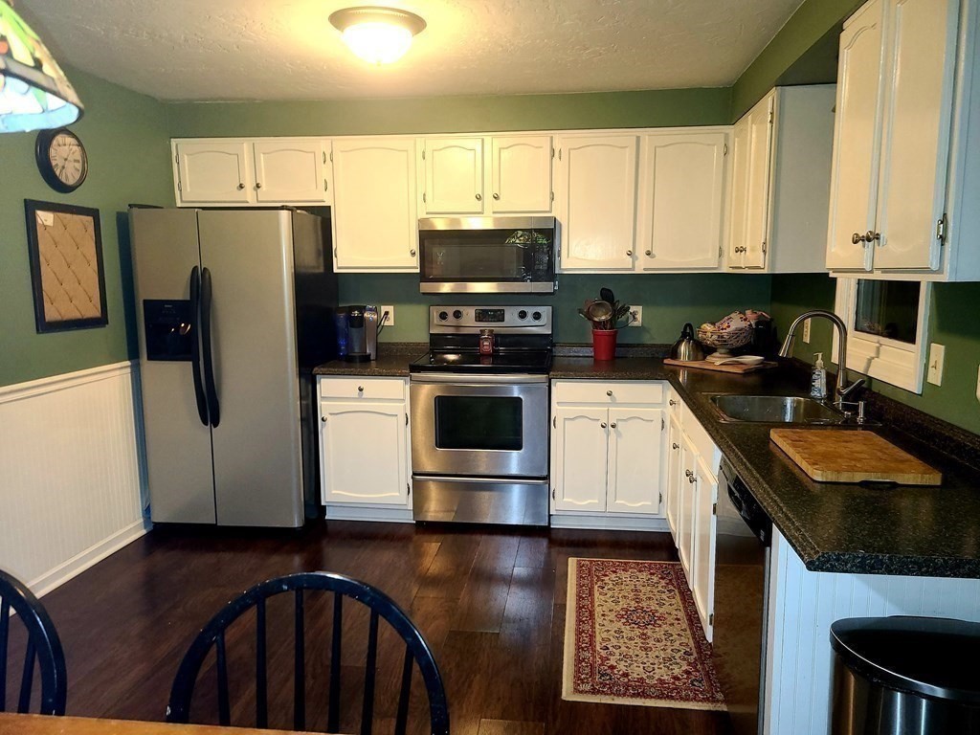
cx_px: 490
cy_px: 368
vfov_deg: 53.1
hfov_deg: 67.3
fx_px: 736
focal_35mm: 26
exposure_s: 1/17
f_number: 1.8
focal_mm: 5.4
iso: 125
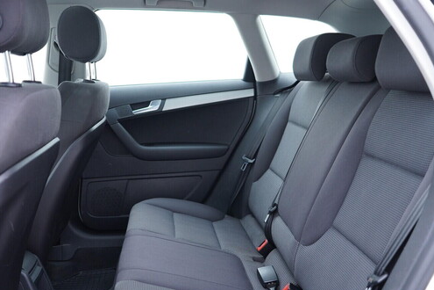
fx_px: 482
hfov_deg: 48.4
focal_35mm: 40
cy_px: 140
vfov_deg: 33.4
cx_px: 206
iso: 320
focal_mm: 24
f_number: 2.8
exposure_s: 1/40
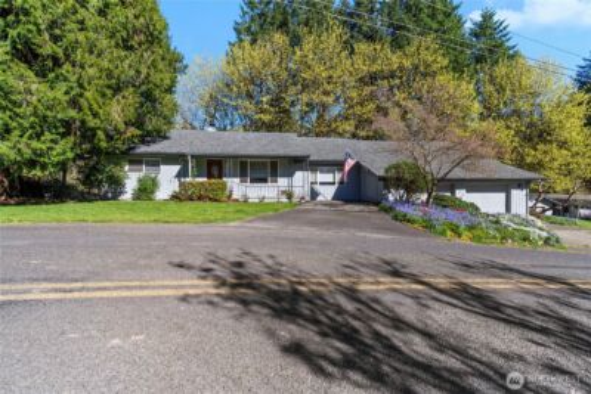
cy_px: 197
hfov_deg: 100.4
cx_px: 296
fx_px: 246
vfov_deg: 77.4
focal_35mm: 15
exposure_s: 1/125
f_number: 9
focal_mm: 10
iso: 200
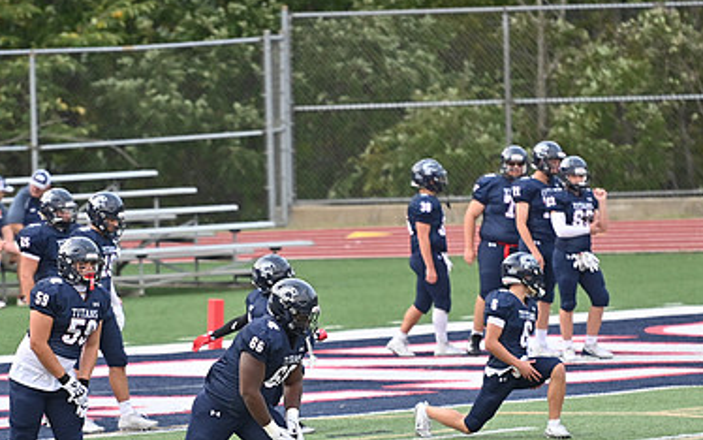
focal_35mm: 451
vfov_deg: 2.9
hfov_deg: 4.7
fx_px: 8643
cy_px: 338
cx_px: 276
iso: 400
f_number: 3.5
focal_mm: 190
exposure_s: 1/1250
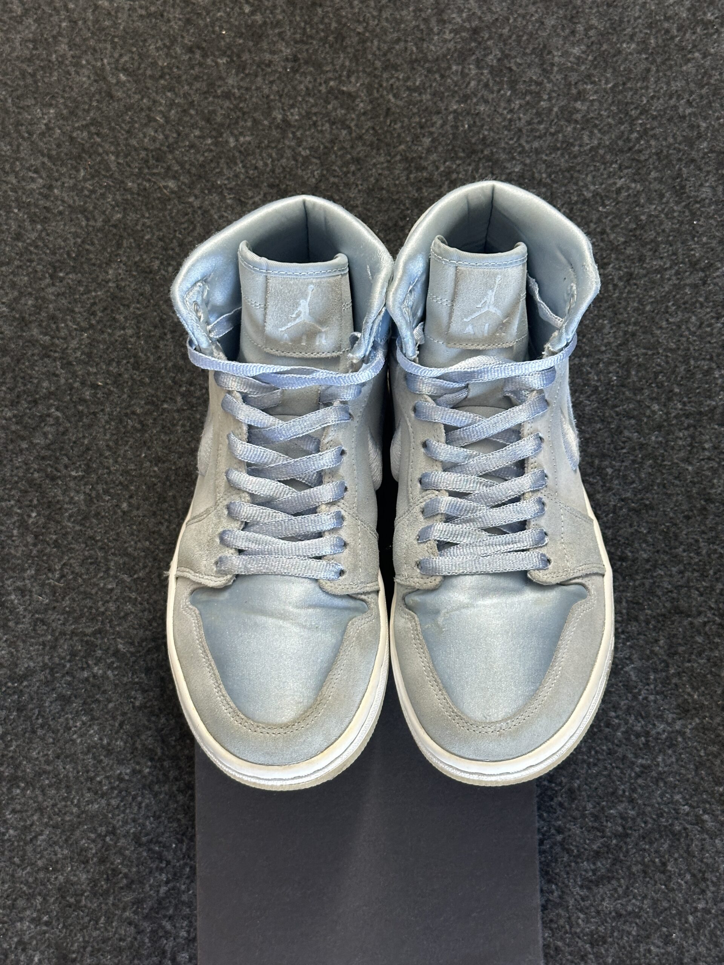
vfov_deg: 39.7
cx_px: 362
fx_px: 1339
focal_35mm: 48
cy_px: 482
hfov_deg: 30.3
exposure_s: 1/33
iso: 160
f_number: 1.78
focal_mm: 6.86
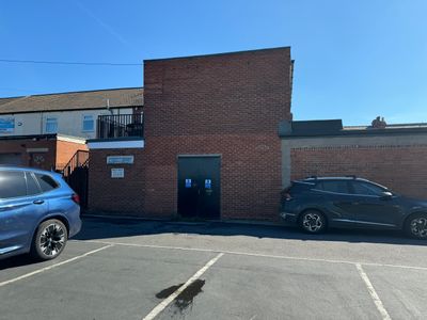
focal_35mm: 24
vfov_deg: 56.8
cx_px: 214
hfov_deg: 71.6
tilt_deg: +3.5
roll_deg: +0.1
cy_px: 160
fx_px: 296
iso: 80
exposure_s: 1/2331
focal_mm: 6.76
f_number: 1.78
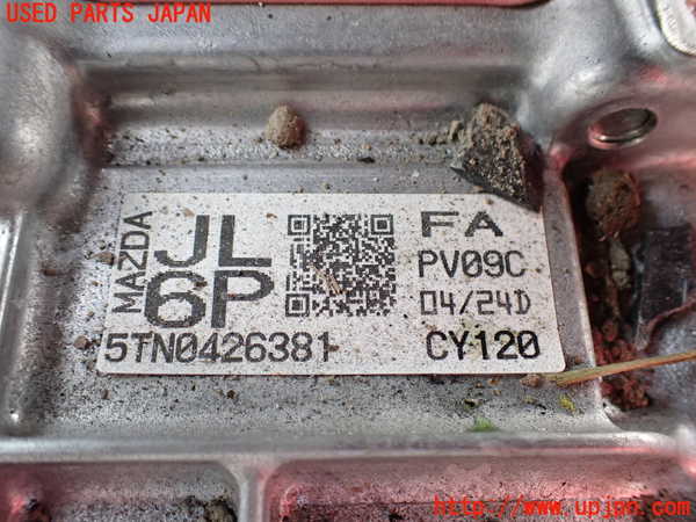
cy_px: 261
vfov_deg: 46.8
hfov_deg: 60.0
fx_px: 603
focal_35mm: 30
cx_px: 348
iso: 250
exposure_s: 1/125
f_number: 2.3
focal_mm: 5.4
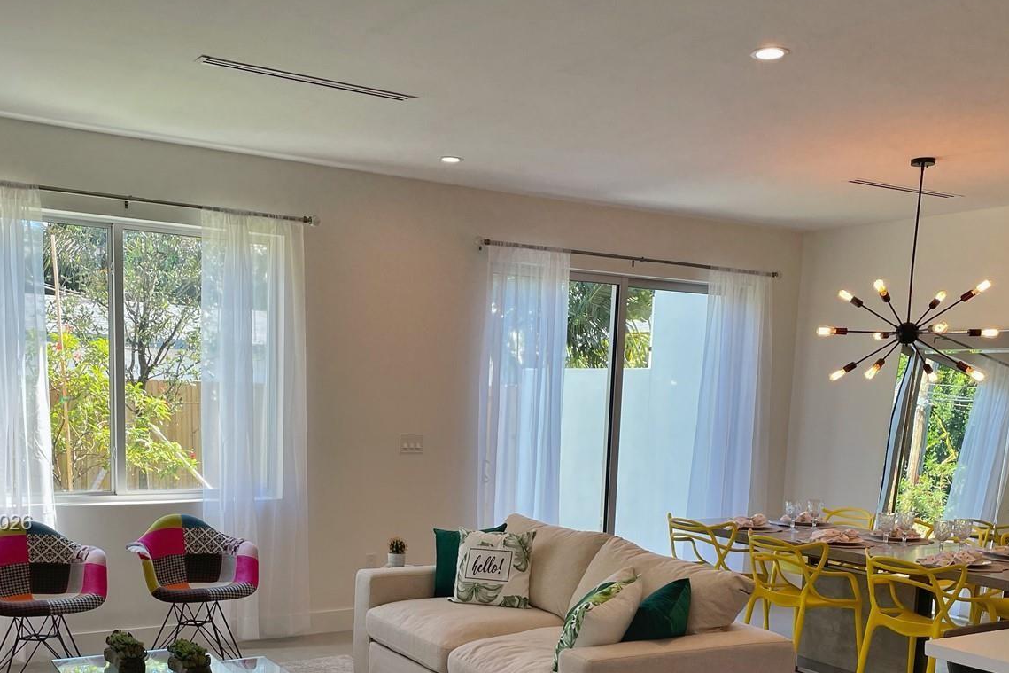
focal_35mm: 38
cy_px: 524
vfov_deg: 34.1
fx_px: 1065
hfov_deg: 50.7
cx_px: 465
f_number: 1.6
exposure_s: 1/152
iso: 32
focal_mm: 4.2
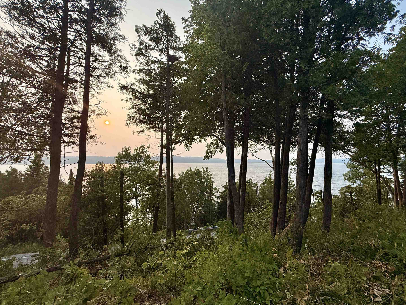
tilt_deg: +2.5
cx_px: 217
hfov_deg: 98.0
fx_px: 176
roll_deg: -0.2
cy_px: 153
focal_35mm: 15
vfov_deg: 81.7
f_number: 2.2
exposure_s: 1/1211
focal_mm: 2.22
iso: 50
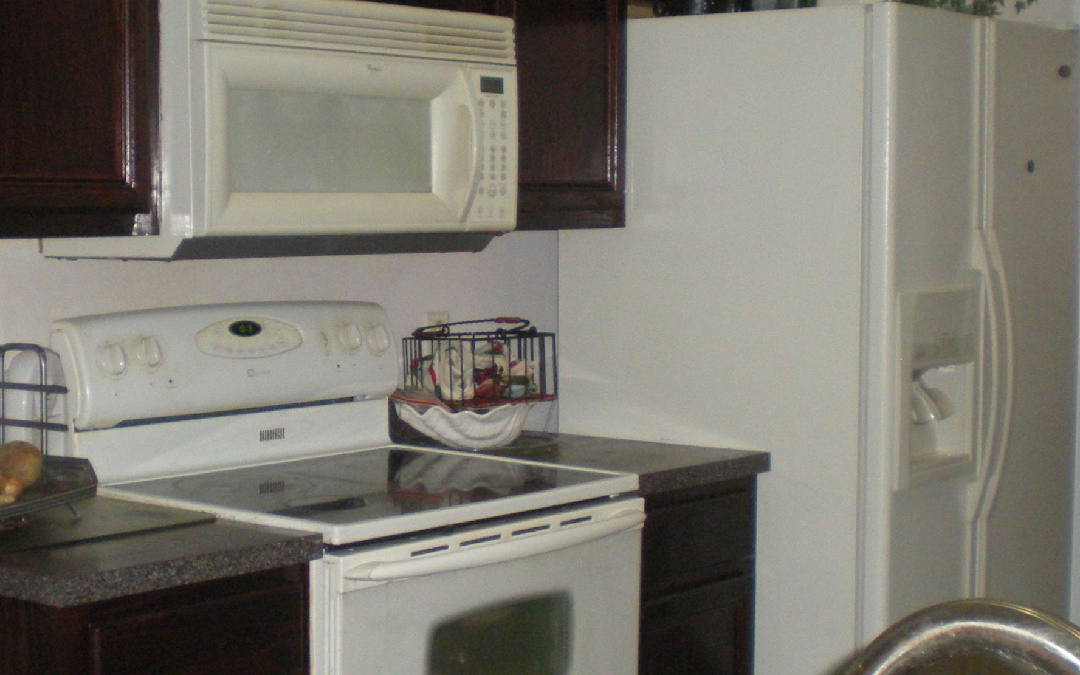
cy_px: 378
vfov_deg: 19.1
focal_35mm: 68
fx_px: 2002
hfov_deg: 30.2
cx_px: 481
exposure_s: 1/60
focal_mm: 6.3
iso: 238
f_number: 3.1
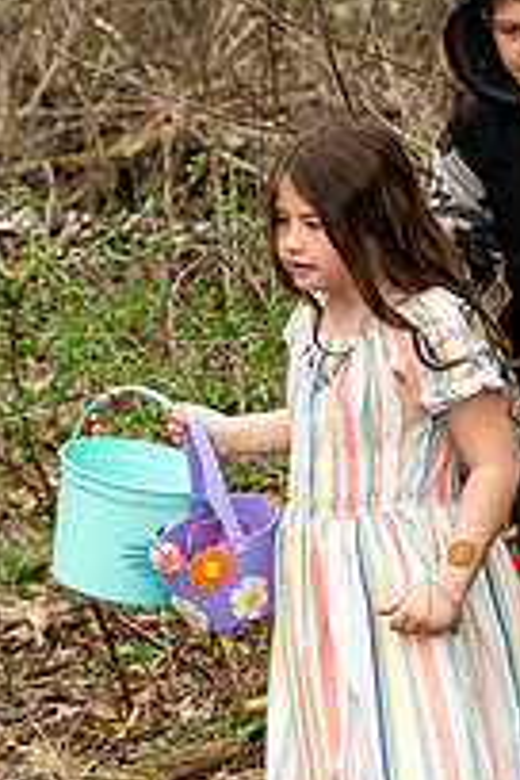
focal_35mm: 371
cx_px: 468
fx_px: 8038
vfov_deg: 5.6
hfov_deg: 3.7
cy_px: 453
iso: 125
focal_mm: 62
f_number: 4
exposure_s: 1/200
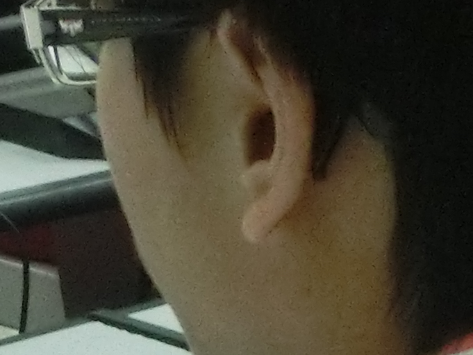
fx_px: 3512
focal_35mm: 257
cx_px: 111
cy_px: 367
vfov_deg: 5.8
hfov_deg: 7.7
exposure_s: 1/80
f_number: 3.9
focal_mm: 6.67
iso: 800
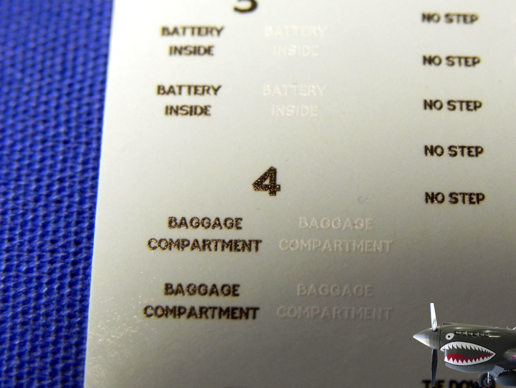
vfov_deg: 13.6
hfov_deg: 18.0
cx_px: 259
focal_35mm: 109
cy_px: 196
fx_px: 1625
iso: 400
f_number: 4
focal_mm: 18.8
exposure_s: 1/30.1
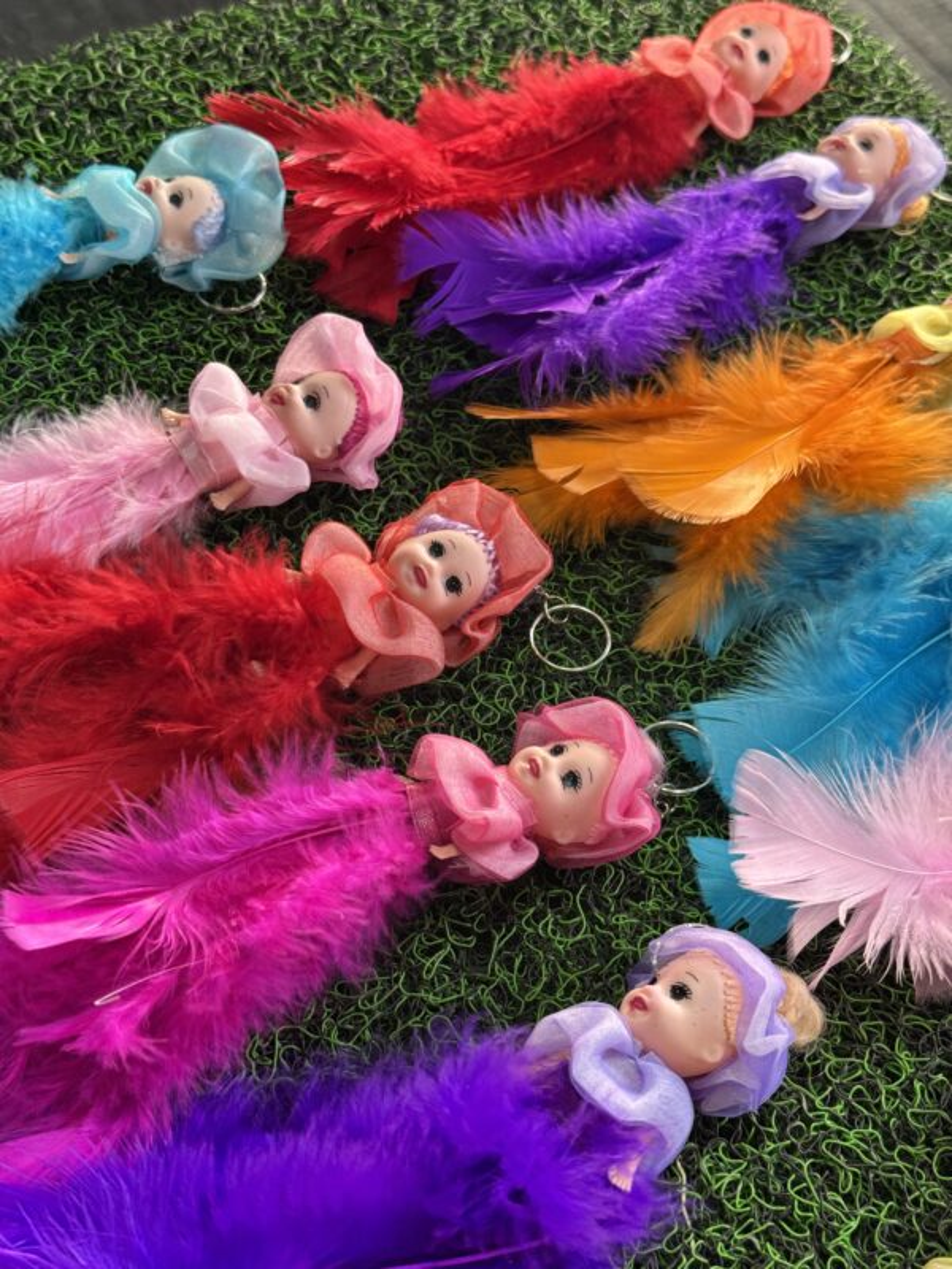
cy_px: 634
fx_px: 1760
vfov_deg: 39.7
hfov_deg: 30.3
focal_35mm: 48
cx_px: 476
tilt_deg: -52.6
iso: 50
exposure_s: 1/50
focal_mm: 6.76
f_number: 1.78
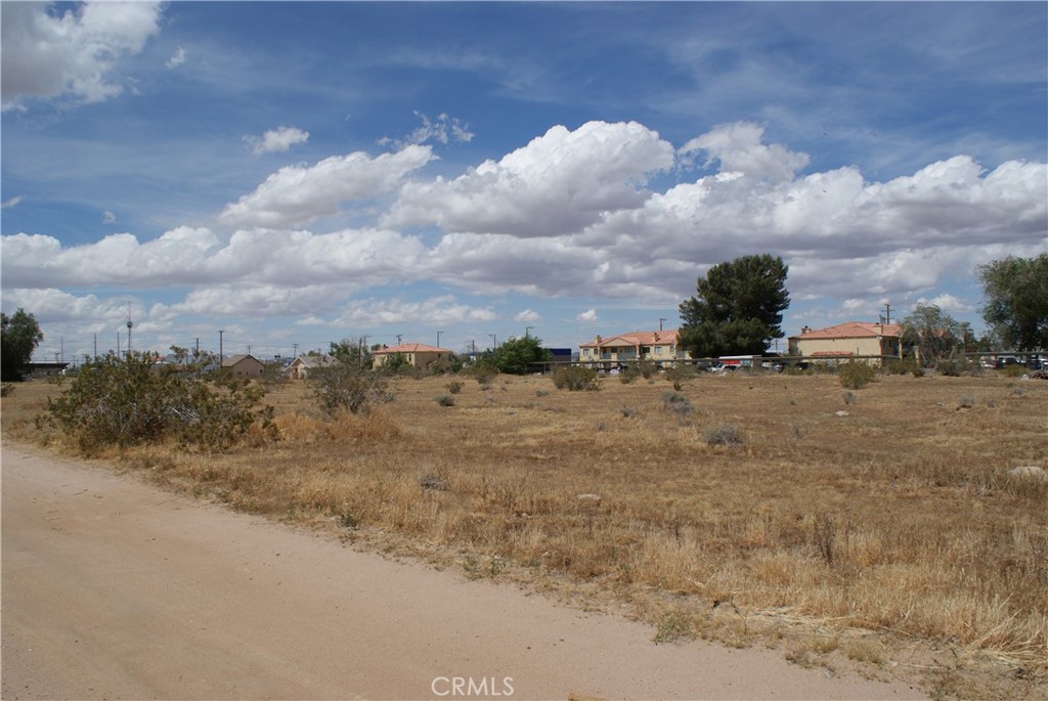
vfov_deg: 48.0
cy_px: 350
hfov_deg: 67.3
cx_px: 524
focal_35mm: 27
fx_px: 787
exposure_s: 1/500
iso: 100
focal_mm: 18
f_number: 10
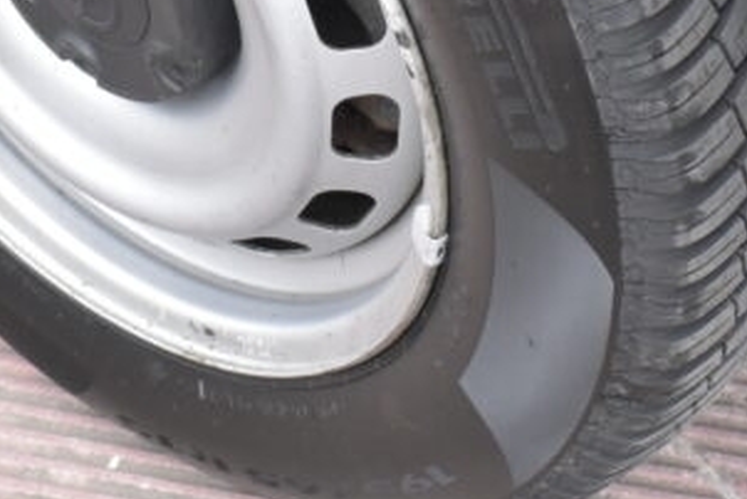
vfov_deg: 11.0
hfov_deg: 16.7
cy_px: -143
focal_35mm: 122
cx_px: 233
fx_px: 2534
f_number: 5.6
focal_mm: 24
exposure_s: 1/640
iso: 1600
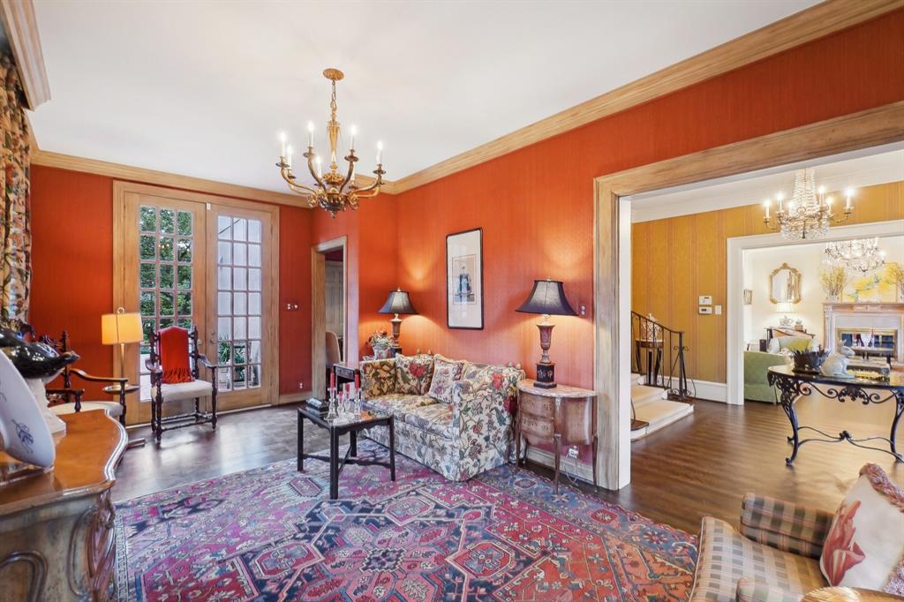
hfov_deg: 100.4
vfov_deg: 77.3
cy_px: 301
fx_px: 377
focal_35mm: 15
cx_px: 452
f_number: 8
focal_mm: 10
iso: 400
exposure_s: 1/4
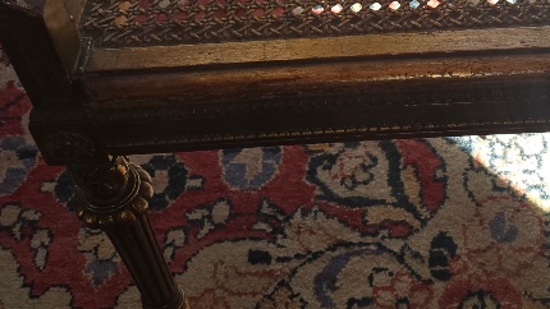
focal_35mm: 70
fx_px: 1021
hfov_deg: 29.6
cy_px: -54
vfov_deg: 16.6
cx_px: 422
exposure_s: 1/100
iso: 16
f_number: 1.7
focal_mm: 6.3
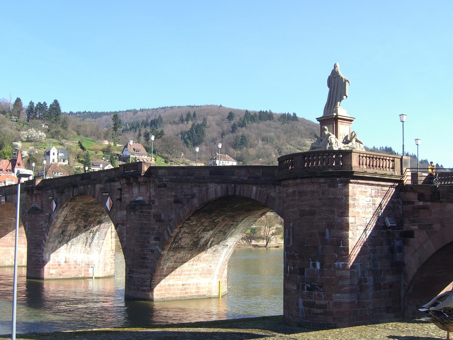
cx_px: 228
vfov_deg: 30.9
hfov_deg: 40.4
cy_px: 180
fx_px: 615
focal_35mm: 47
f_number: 4
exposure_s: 1/250
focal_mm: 7.9
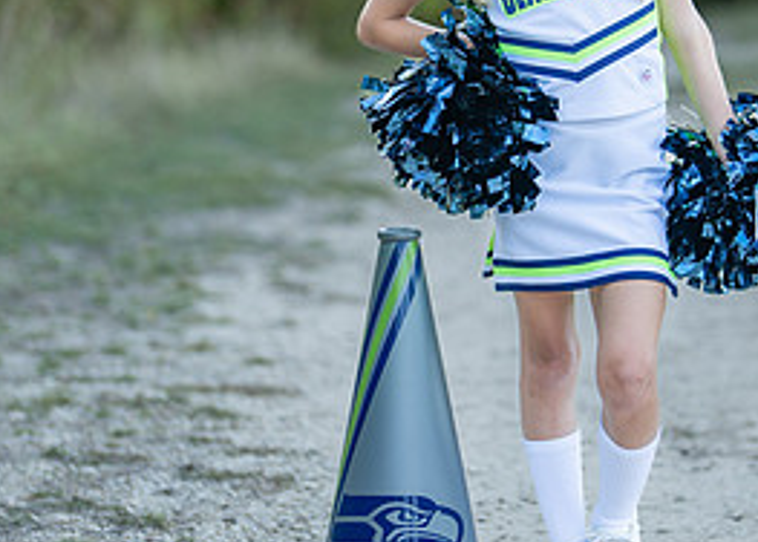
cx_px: 579
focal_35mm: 146
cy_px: 133
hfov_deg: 13.7
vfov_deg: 9.8
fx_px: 3144
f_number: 1.2
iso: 100
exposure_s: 1/800
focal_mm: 50
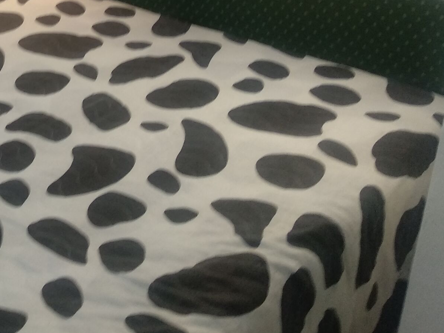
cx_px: -21
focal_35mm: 61
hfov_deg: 29.2
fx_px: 782
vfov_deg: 22.6
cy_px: -34
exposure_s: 1/50
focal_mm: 3.81
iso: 320
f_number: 2.2
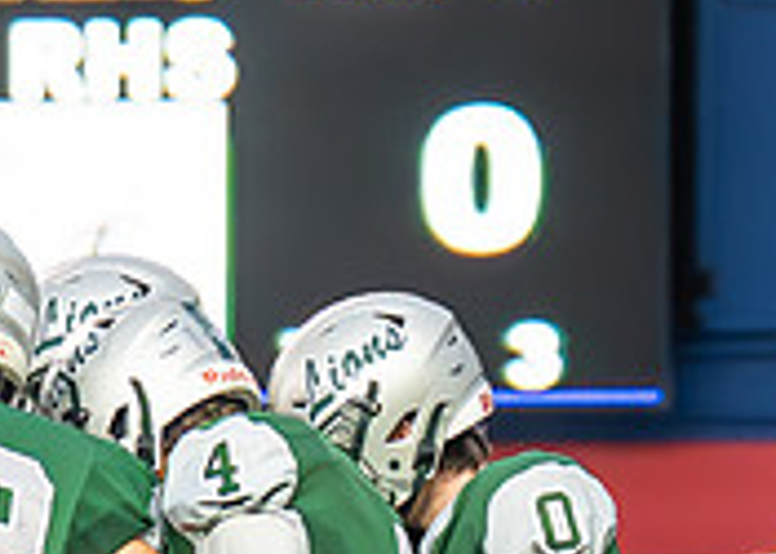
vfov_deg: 1.8
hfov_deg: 2.5
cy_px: 687
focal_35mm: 805
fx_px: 17741
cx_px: 94
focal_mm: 94
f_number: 2.8
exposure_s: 1/1600
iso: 2000
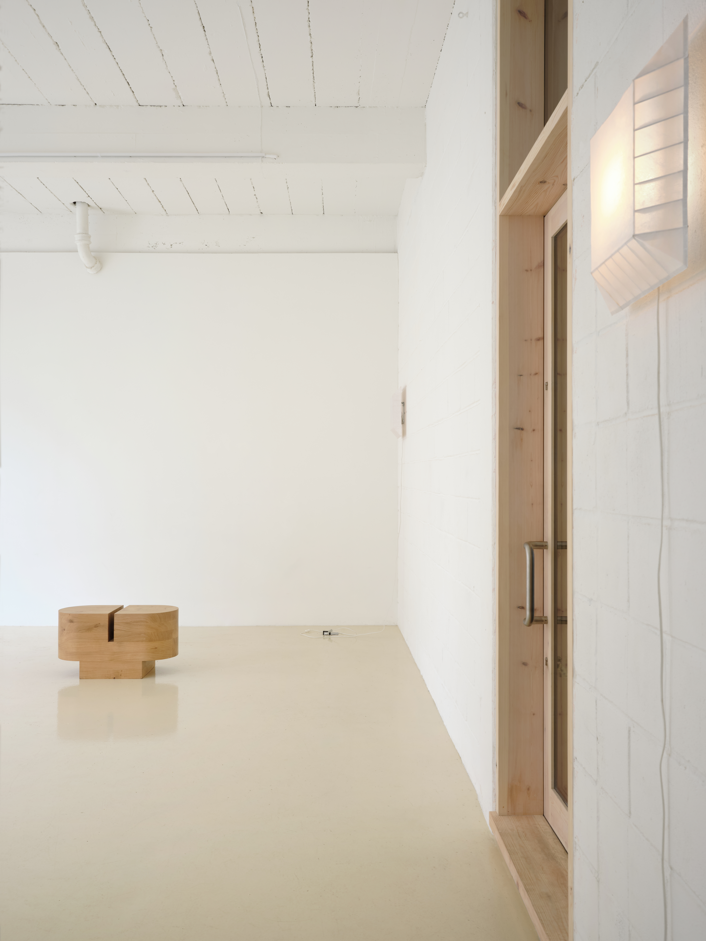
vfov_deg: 60.0
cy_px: 470
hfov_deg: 46.8
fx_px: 816
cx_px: 353
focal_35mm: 30
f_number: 13
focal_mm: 38.3
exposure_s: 1/4
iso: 400
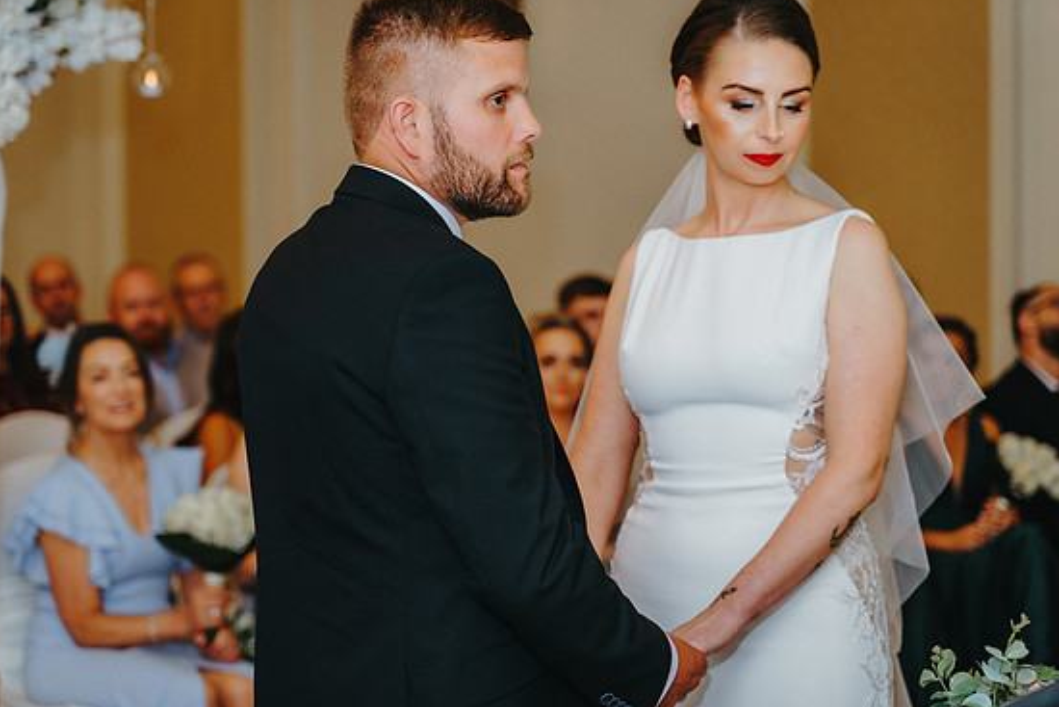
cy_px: 314
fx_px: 2501
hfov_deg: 23.9
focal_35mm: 85
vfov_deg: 16.1
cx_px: 510
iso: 1250
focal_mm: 75
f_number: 3.2
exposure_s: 1/250
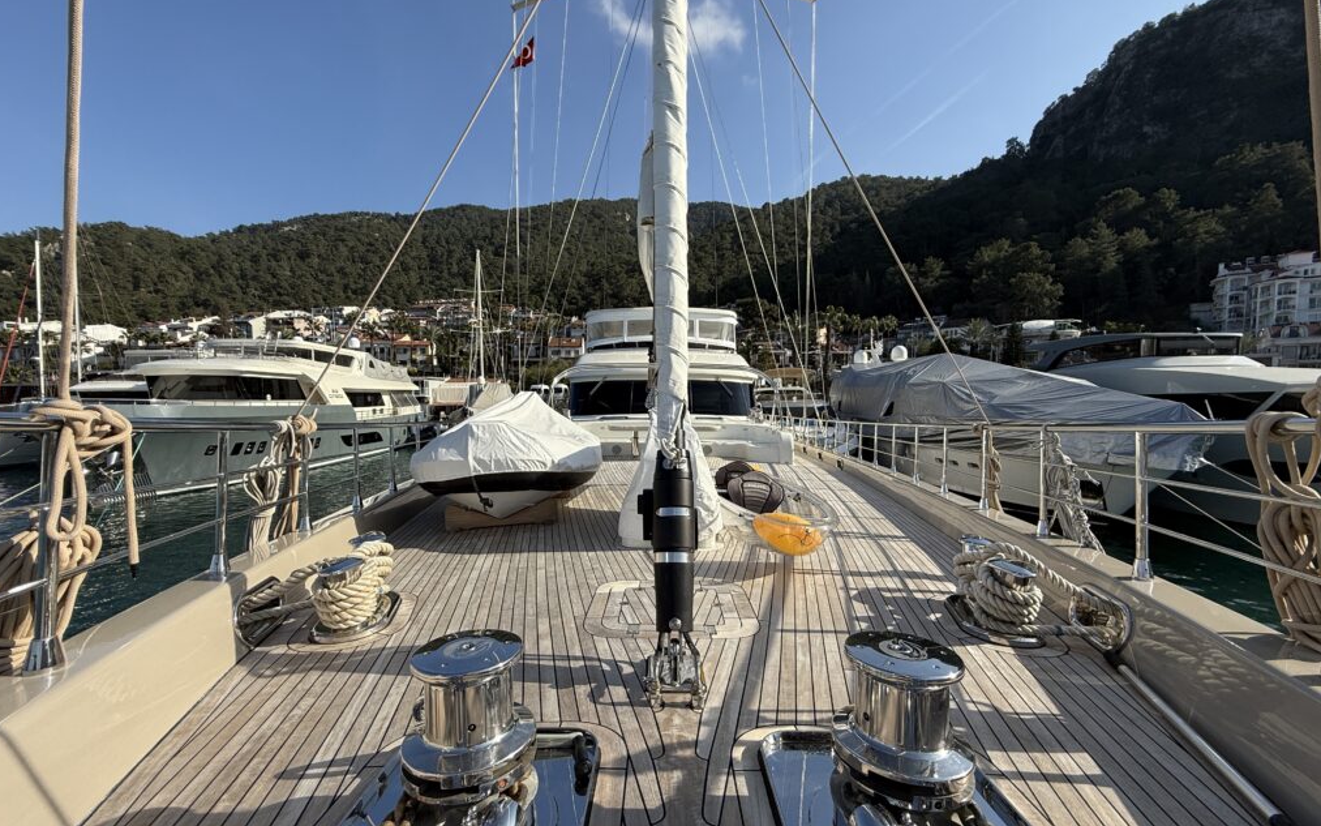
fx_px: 540
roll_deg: +0.7
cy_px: 431
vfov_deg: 74.7
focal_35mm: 15
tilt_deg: -2.7
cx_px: 655
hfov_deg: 101.5
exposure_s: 1/2092
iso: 50
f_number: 2.2
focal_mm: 2.22
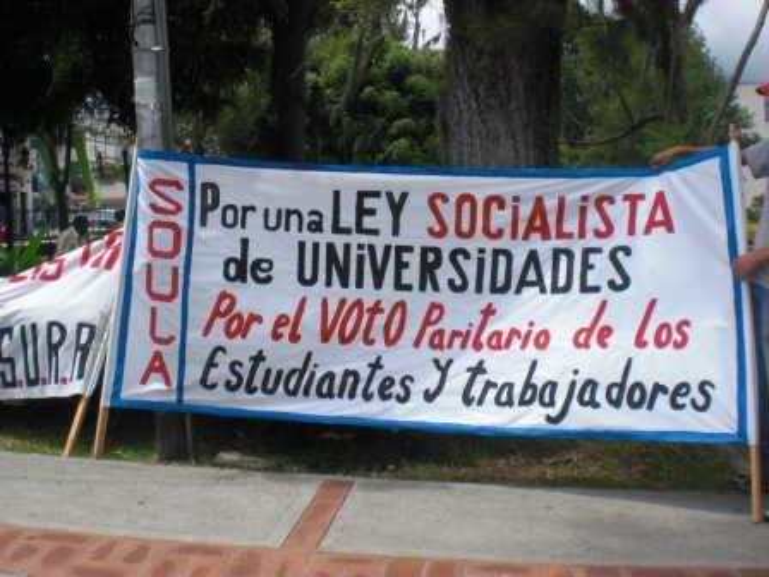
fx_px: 844
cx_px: 384
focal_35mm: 38
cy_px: 288
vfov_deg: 37.7
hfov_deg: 49.0
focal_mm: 6.3
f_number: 5.6
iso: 64
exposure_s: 1/500
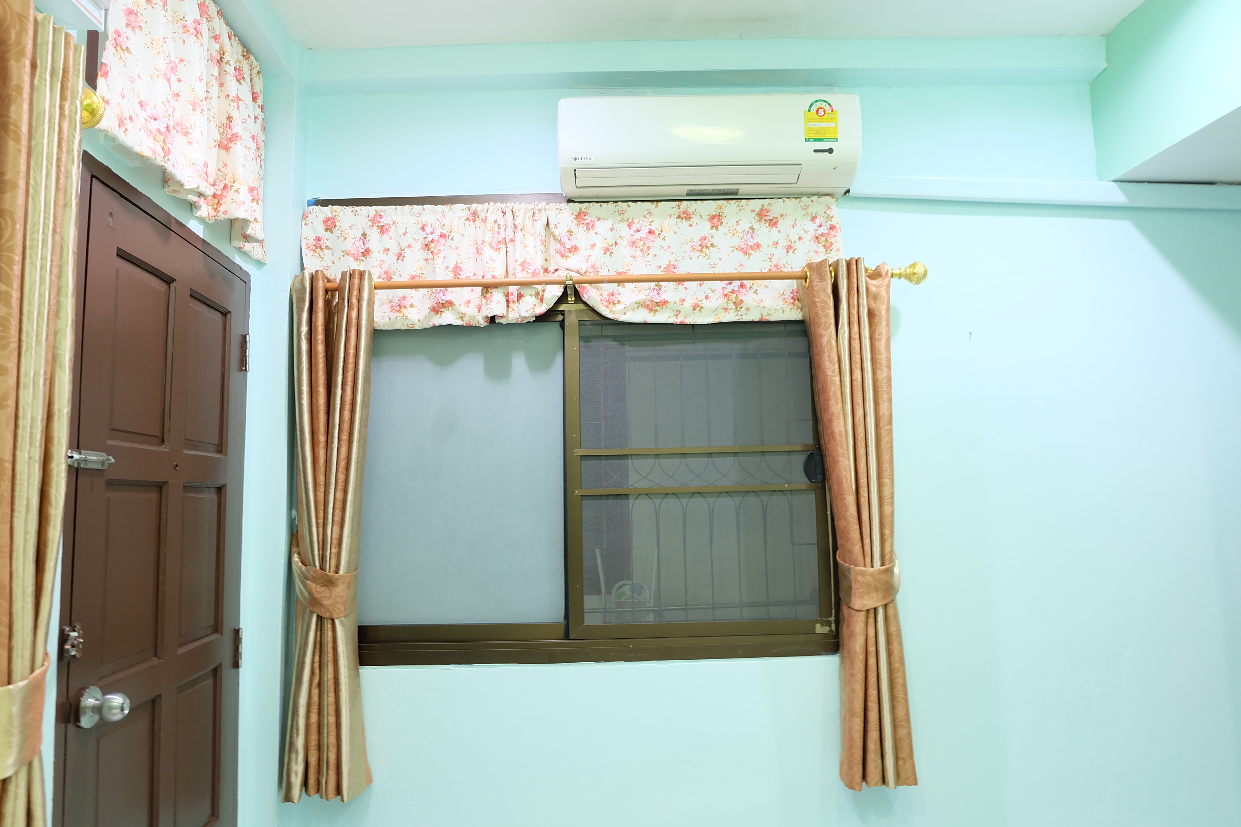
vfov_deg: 53.1
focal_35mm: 24
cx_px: 620
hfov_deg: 73.7
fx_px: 827
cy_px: 414
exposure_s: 1/9
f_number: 3.5
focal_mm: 16
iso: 800
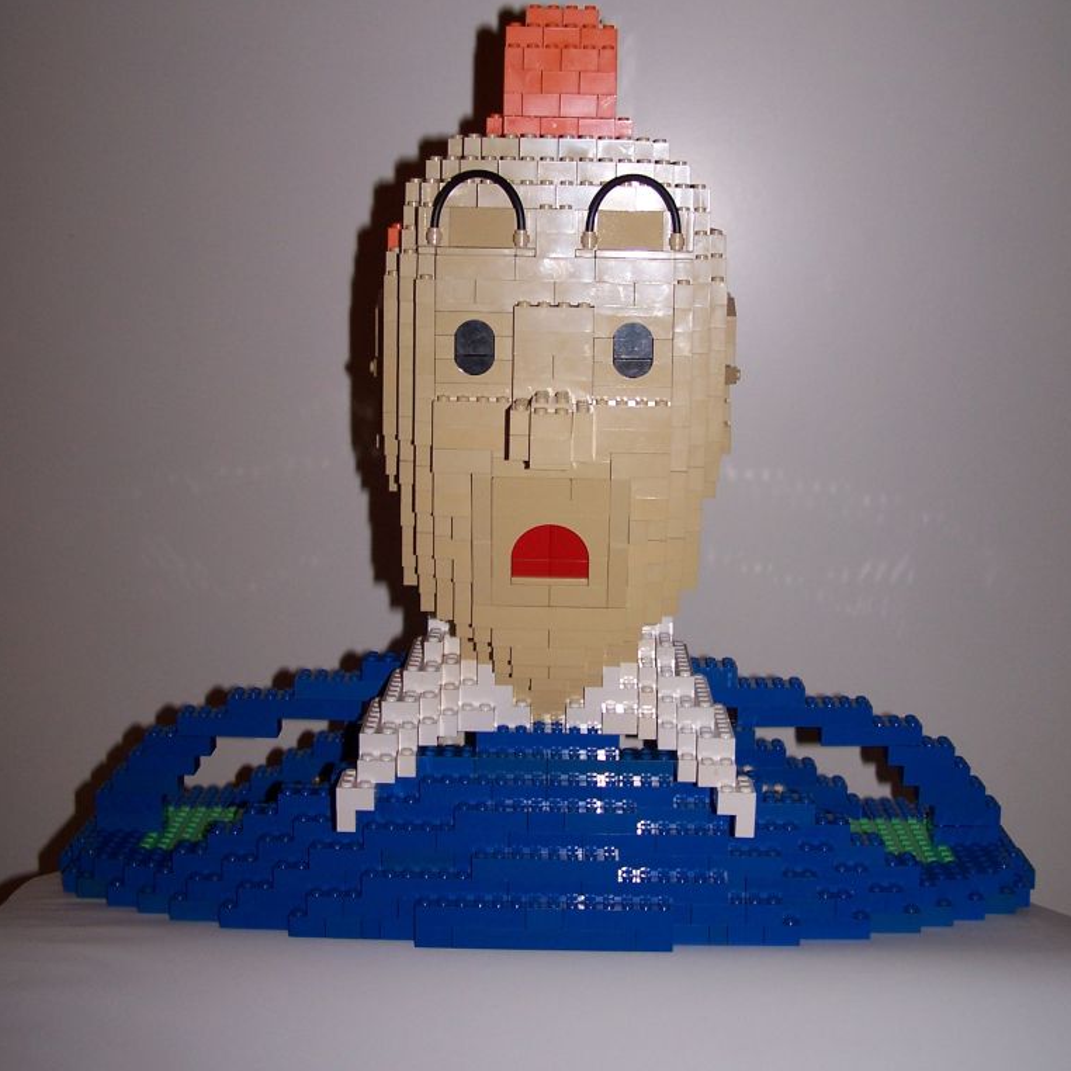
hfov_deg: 30.0
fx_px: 1995
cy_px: 488
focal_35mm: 57
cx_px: 536
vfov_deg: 30.0
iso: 80
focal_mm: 8
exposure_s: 1/60
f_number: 3
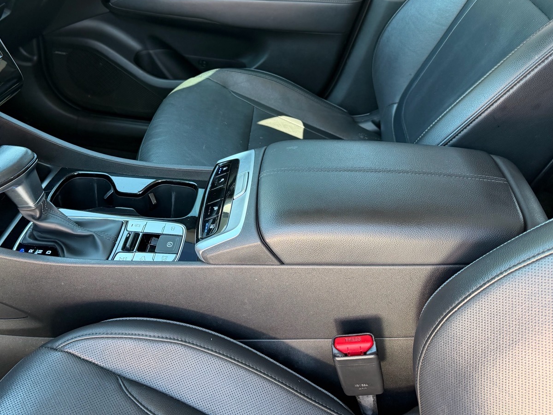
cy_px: 139
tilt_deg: -33.9
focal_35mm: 32
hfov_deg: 56.3
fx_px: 511
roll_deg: -3.2
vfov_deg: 43.5
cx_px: 214
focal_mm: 6.76
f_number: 1.78
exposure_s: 1/81
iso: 200
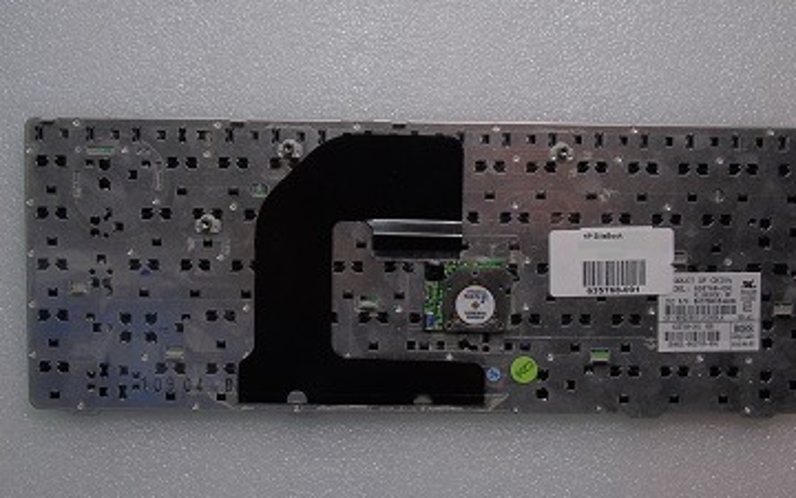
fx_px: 868
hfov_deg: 49.2
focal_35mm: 40
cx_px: 425
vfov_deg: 32.0
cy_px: 237
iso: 100
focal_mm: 6.1
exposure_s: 1/13
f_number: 5.3
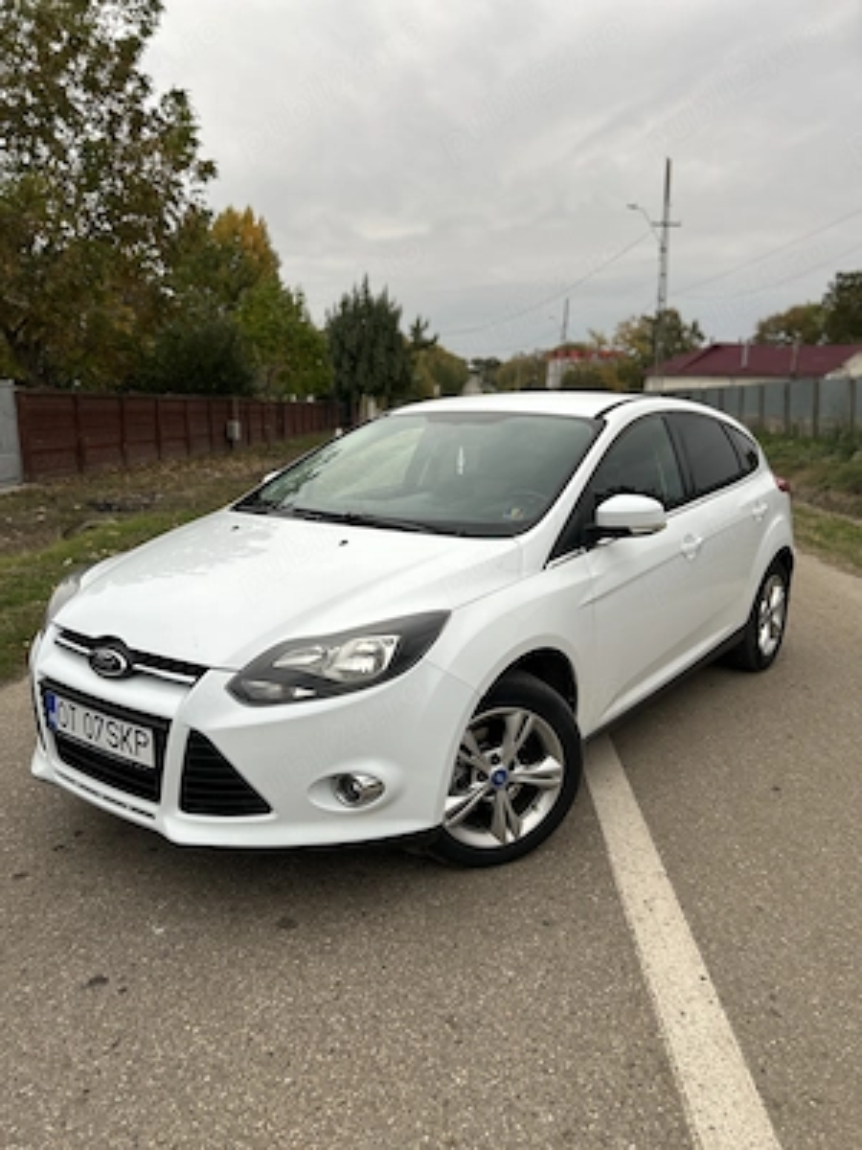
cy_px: 575
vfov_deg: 67.3
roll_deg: -1.9
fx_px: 863
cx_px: 431
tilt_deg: -13.0
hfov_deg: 53.1
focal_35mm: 26
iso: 40
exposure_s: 1/198
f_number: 1.5
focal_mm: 5.7
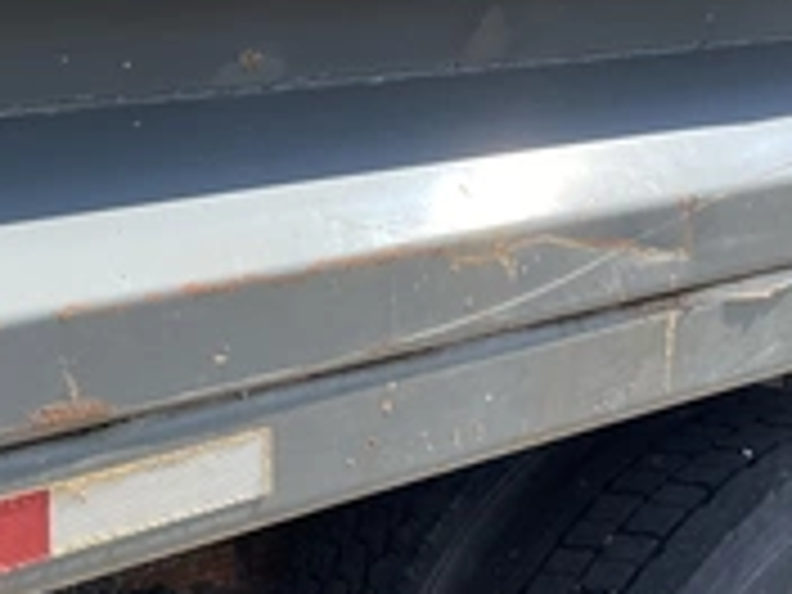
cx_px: 378
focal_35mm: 66
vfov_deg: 22.0
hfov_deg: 29.4
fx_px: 1510
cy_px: 140
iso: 25
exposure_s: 1/613
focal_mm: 3
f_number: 1.8
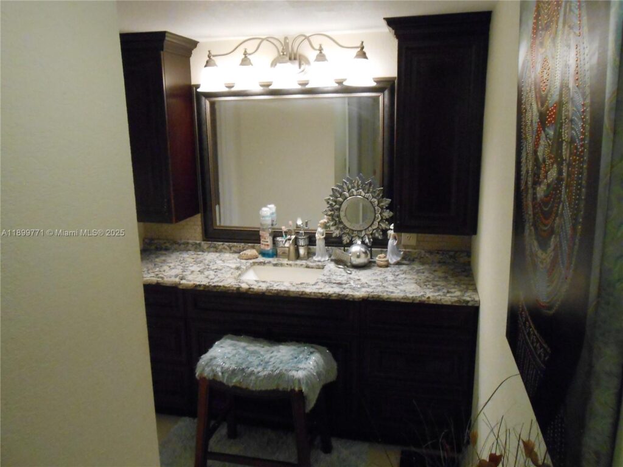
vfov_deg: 53.1
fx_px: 468
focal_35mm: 26
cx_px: 312
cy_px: 234
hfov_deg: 67.3
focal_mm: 4.6
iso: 800
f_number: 3.5
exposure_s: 1/100
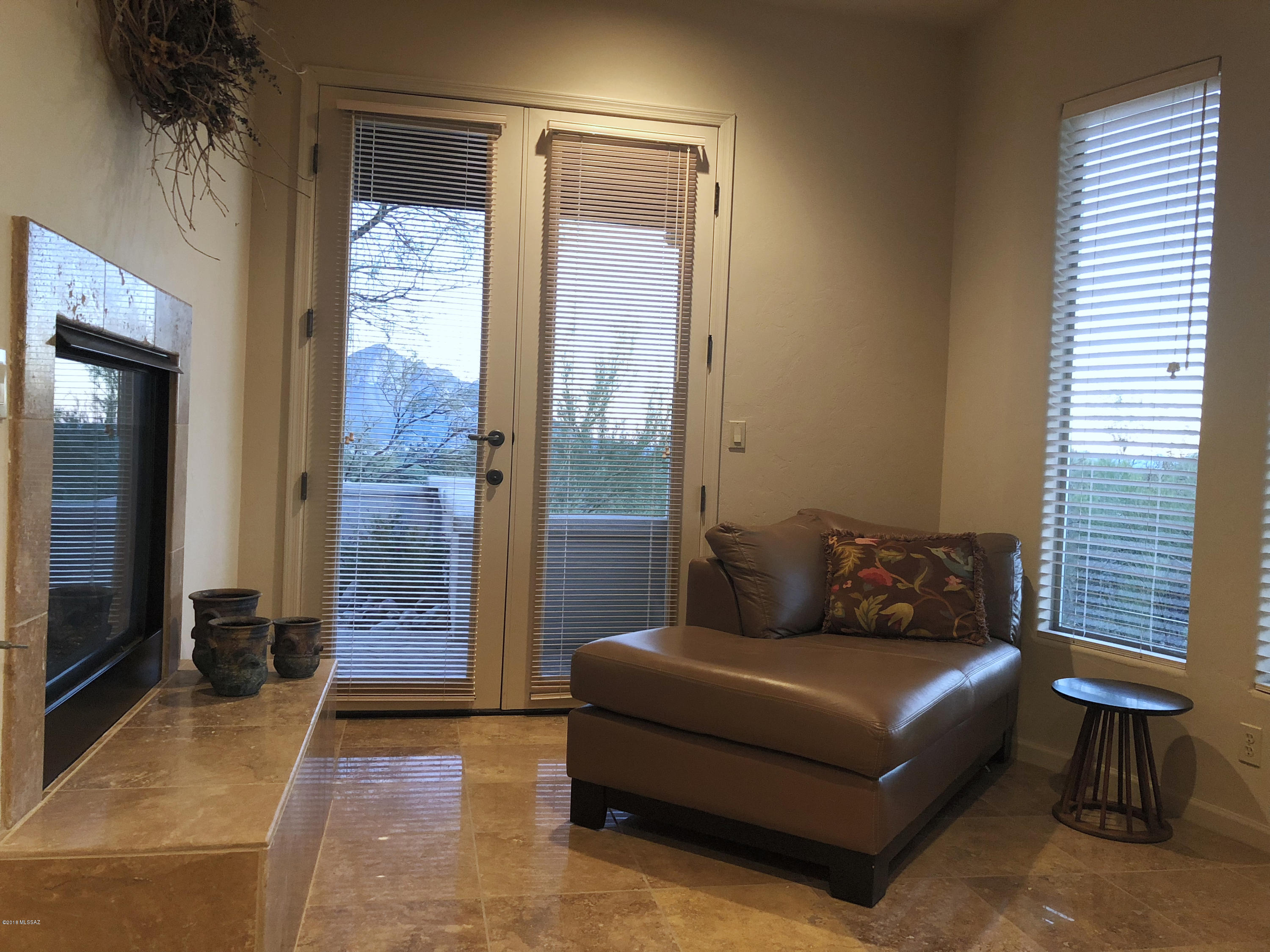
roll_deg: -2.2
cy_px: 476
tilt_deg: -1.3
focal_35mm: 28
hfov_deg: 63.4
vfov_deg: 49.7
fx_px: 1027
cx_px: 635
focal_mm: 4
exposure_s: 1/13
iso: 100
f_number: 1.8
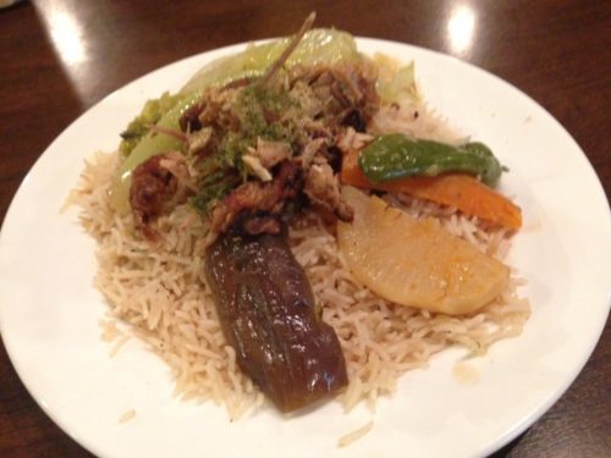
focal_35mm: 33
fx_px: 582
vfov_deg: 42.9
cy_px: 229
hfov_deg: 55.4
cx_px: 306
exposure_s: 1/15
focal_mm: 4.12
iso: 320
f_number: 2.4
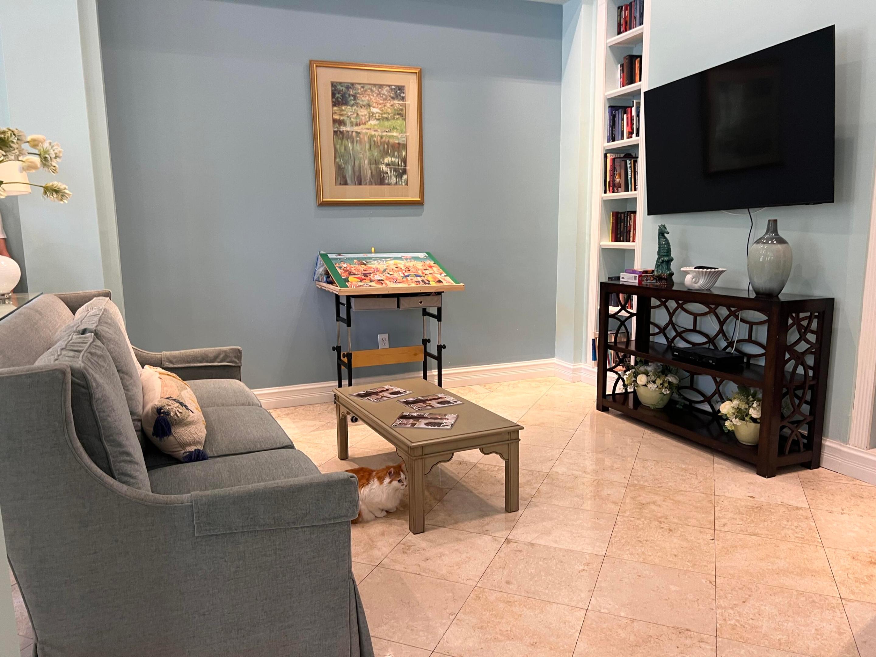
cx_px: 438
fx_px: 658
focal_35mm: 26
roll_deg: +0.6
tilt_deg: -9.5
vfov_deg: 53.1
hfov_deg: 67.3
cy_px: 328
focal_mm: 5.7
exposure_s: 1/60
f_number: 1.5
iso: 100
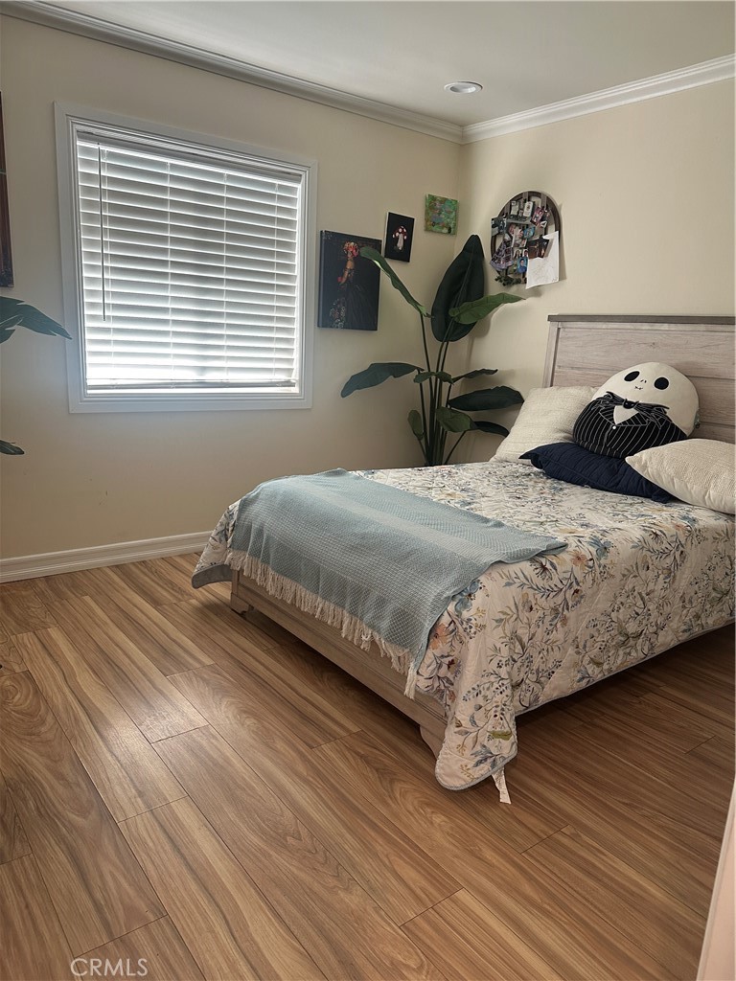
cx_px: 368
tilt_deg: -12.7
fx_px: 680
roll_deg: -3.4
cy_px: 490
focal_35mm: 24
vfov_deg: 71.6
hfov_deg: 56.8
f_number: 1.78
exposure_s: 1/120
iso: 200
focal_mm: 6.86
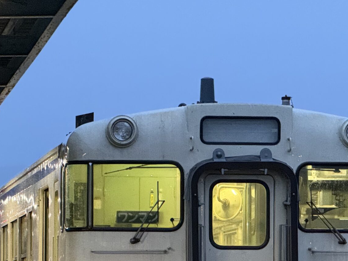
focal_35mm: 271
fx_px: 2724
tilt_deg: +0.8
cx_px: 134
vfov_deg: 5.5
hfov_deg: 7.3
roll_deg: -0.5
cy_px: 290
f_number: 2.8
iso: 800
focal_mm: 15.66
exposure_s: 1/40
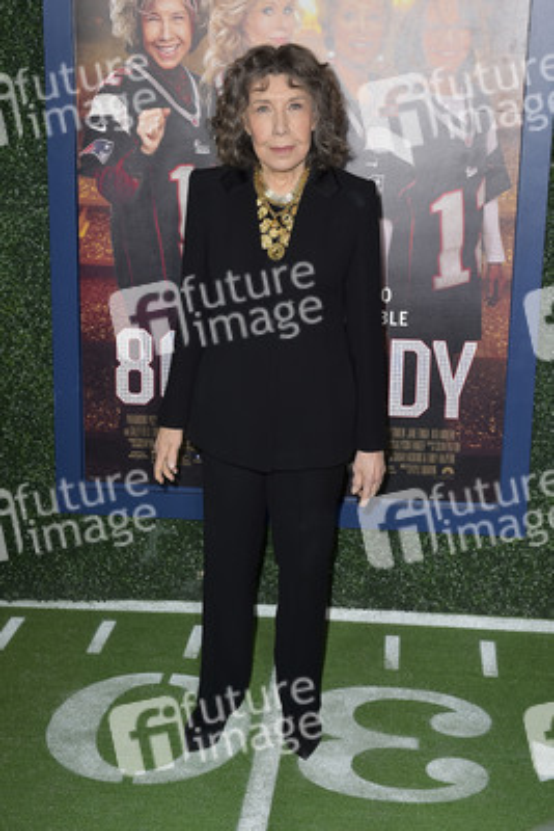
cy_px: 416
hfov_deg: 28.1
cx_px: 277
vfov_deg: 41.1
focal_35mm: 48
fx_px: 1107
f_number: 6.3
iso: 400
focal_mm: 48
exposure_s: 1/250
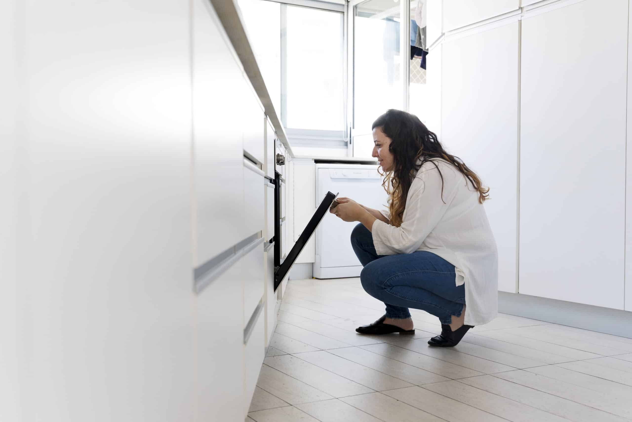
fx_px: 702
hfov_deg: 48.4
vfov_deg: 33.4
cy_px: 211
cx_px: 316
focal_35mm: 40
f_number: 4.5
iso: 500
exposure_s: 1/100
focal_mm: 40
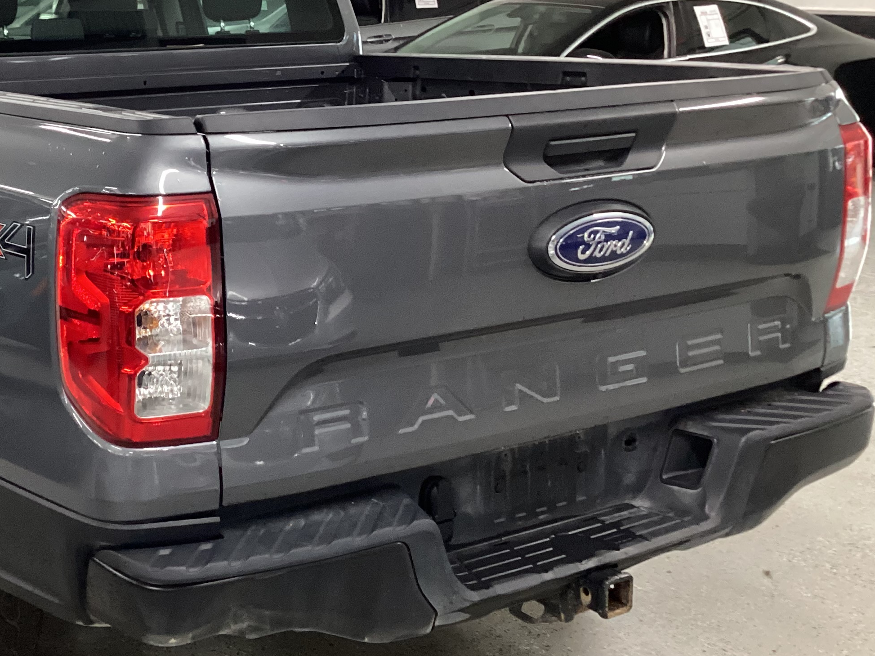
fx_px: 1314
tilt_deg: -15.0
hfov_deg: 35.9
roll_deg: -0.2
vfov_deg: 28.0
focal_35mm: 52
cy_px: 282
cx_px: 208
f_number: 2.4
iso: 320
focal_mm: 3.3
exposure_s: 1/40
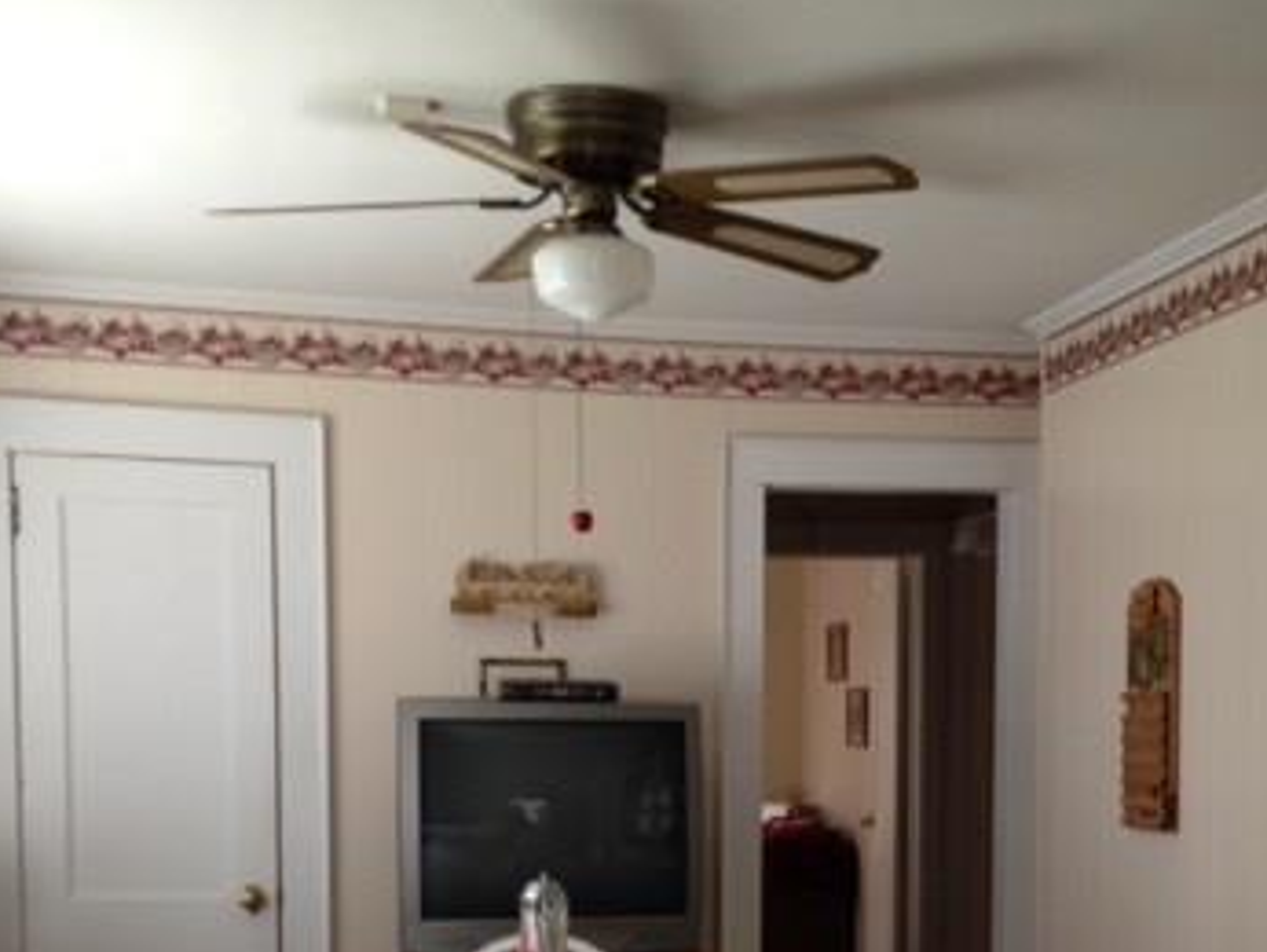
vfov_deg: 23.4
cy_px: 868
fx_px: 2234
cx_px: 861
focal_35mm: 61
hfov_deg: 31.4
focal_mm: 4.12
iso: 50
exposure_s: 1/20
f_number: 2.4
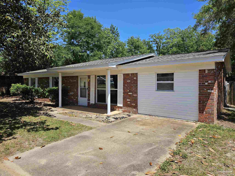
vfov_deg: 58.9
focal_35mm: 23
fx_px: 156
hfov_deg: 73.9
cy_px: 88
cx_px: 118
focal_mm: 6.3
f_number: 1.7
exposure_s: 1/647
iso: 10
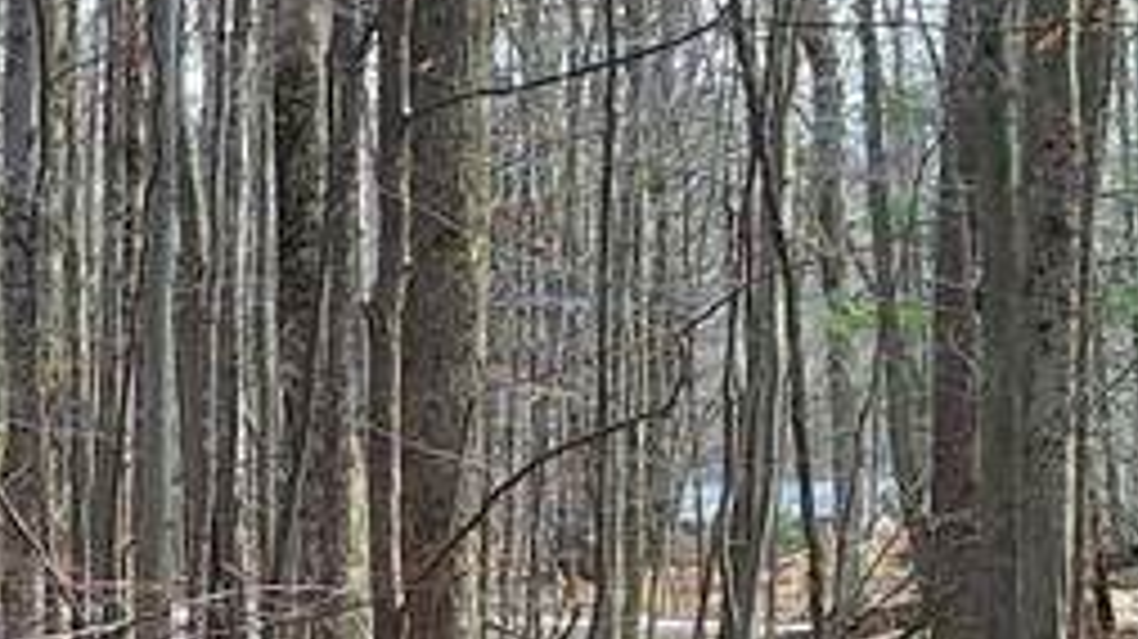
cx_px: -589
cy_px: 720
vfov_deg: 9.4
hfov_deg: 15.5
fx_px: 3830
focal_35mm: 127
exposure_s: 1/860
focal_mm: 5.54
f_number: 1.8
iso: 40
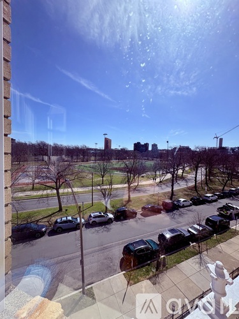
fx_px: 129
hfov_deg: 85.7
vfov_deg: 102.1
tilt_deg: -2.3
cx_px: 120
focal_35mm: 14
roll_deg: -2.0
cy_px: 160
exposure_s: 1/2584
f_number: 2.2
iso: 50
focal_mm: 2.22
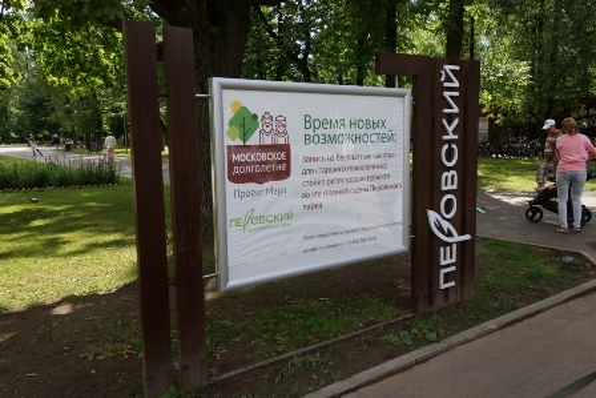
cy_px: 199
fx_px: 497
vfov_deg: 43.6
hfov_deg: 61.9
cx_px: 298
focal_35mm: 30
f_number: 8
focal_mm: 20
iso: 200
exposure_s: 1/250
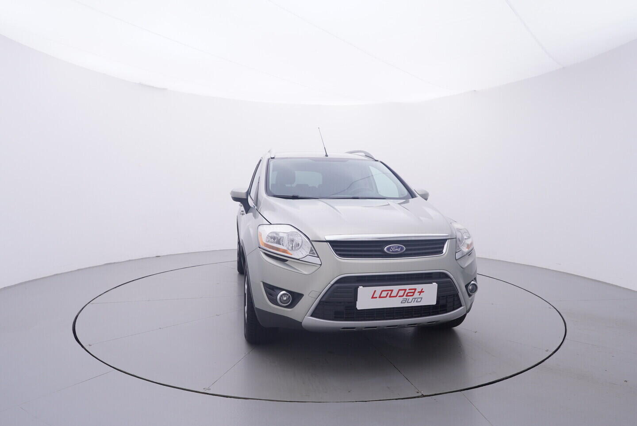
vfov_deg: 56.2
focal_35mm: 22
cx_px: 318
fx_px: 398
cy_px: 213
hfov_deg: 77.3
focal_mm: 15
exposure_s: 1/80
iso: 200
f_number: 5
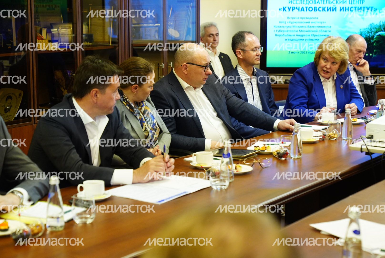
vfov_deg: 19.5
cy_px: 129
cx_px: 192
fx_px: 749
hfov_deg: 28.8
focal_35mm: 70
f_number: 4
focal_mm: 70
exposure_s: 1/125
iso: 2500
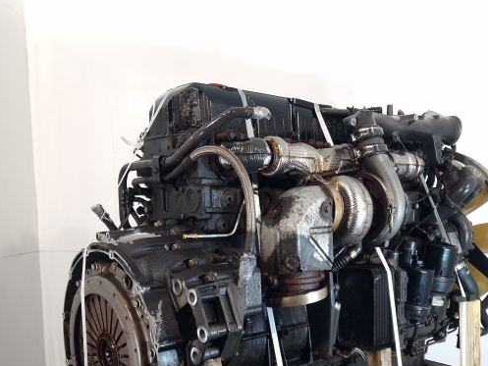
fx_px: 522
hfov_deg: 49.7
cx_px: 299
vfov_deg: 37.8
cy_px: 272
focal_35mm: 37
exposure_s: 1/50
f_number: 1.8
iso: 100
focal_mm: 6.4
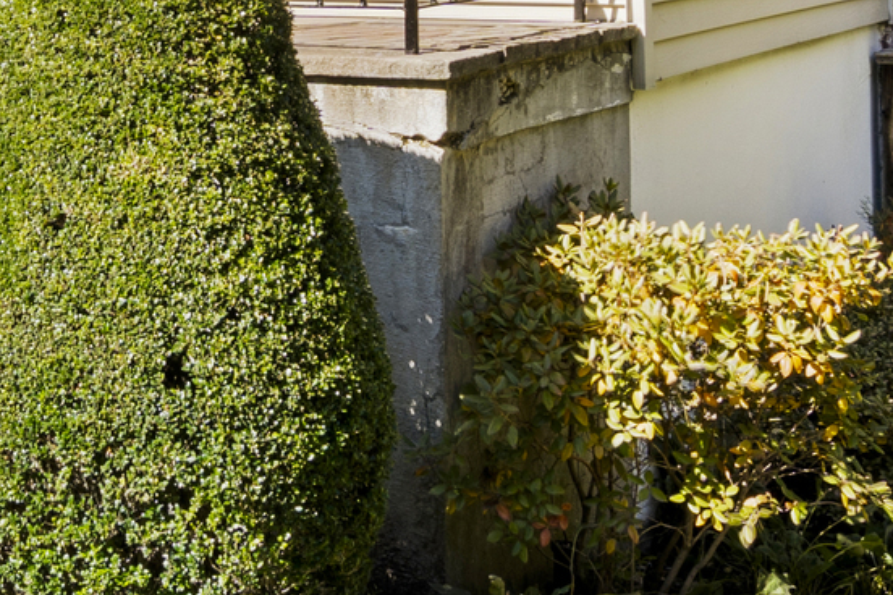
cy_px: -173
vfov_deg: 14.7
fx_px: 2208
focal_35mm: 89
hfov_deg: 21.9
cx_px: -45
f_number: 9
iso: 200
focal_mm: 16
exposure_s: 1/40
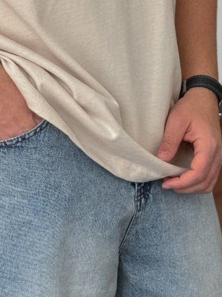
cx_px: -42
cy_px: 191
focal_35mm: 182
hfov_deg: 8.1
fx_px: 1558
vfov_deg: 10.9
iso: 50
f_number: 1.8
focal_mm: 6.86
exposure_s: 1/150
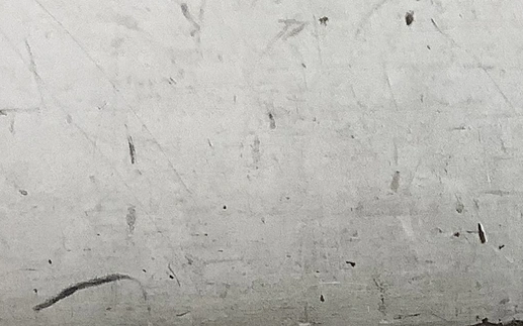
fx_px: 1810
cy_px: 529
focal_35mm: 127
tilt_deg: -34.1
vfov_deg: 9.9
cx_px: 700
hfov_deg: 15.6
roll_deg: -0.4
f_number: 2.4
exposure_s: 1/120
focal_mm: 3.3
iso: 64
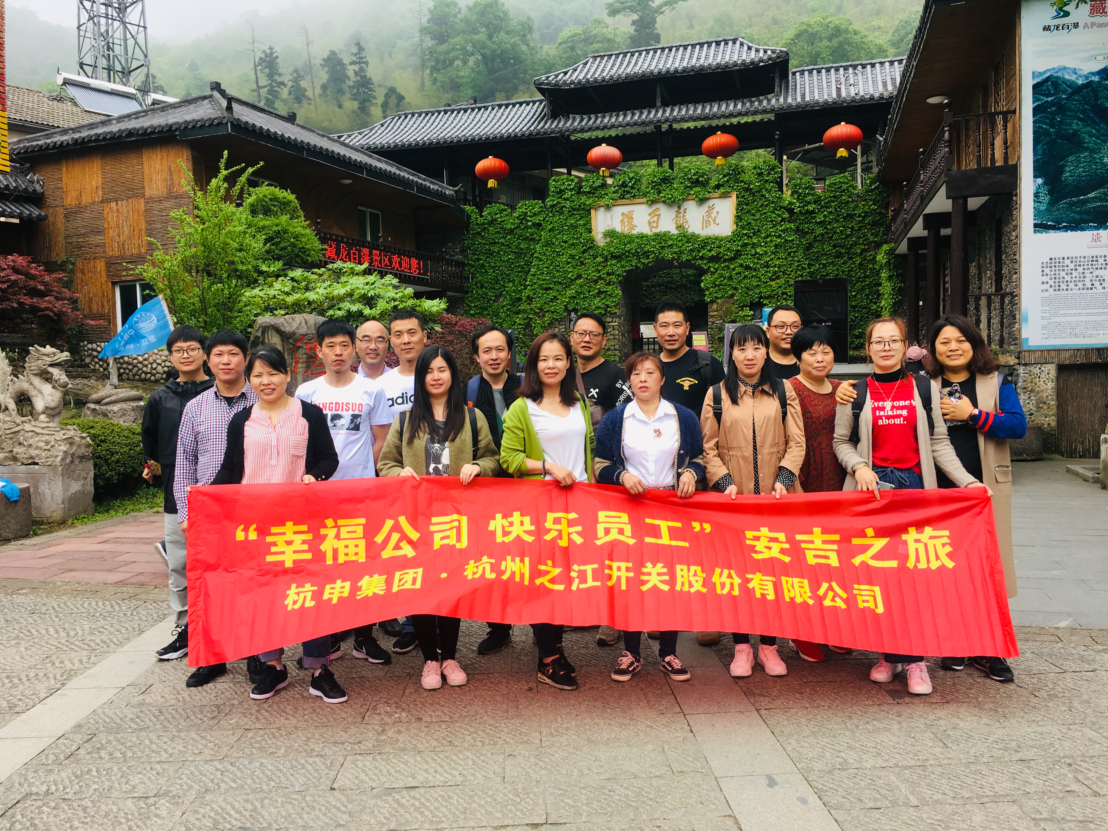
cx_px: 554
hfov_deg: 61.7
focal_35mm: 29
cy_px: 416
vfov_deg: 48.2
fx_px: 928
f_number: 2.2
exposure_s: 1/223
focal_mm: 4.15
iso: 25
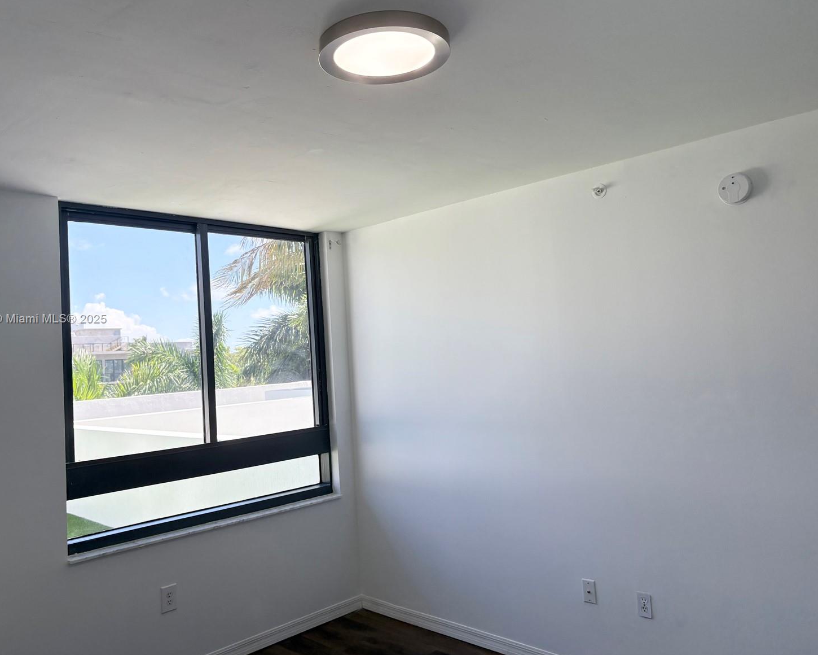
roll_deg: +3.9
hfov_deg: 62.1
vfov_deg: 51.5
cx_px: 377
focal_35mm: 28
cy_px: 320
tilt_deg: +4.2
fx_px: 678
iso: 64
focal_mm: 5.96
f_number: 1.6
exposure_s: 1/489
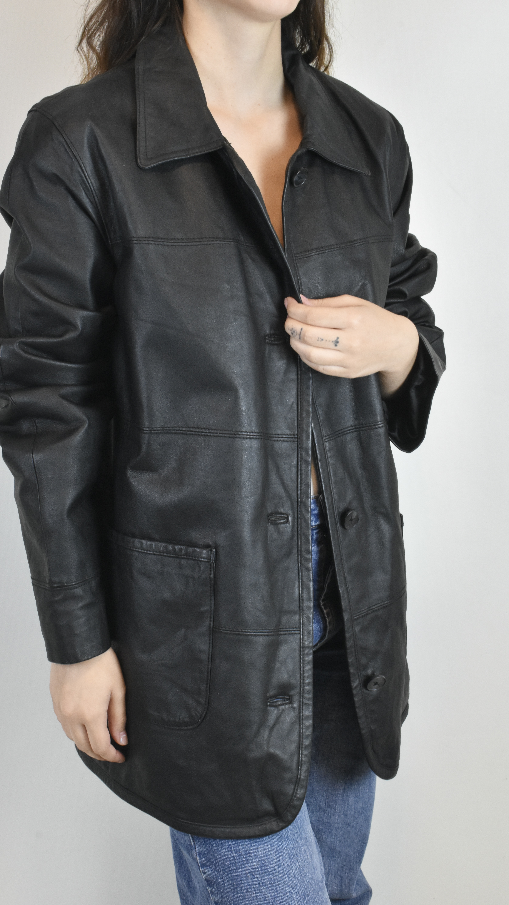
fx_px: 1440
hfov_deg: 20.0
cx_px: 219
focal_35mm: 60
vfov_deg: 34.9
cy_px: 452
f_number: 18
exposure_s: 1/30
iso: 1600
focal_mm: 38
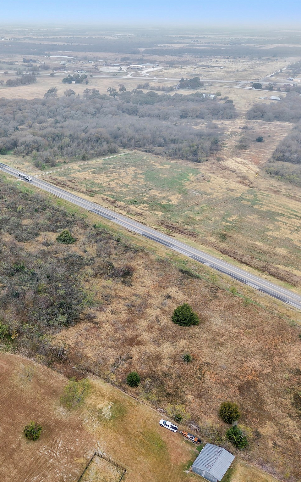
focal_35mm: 34
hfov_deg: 34.9
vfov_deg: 56.7
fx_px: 446
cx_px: 23
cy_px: 241
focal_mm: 8.67
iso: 210
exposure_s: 1/640
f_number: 1.8
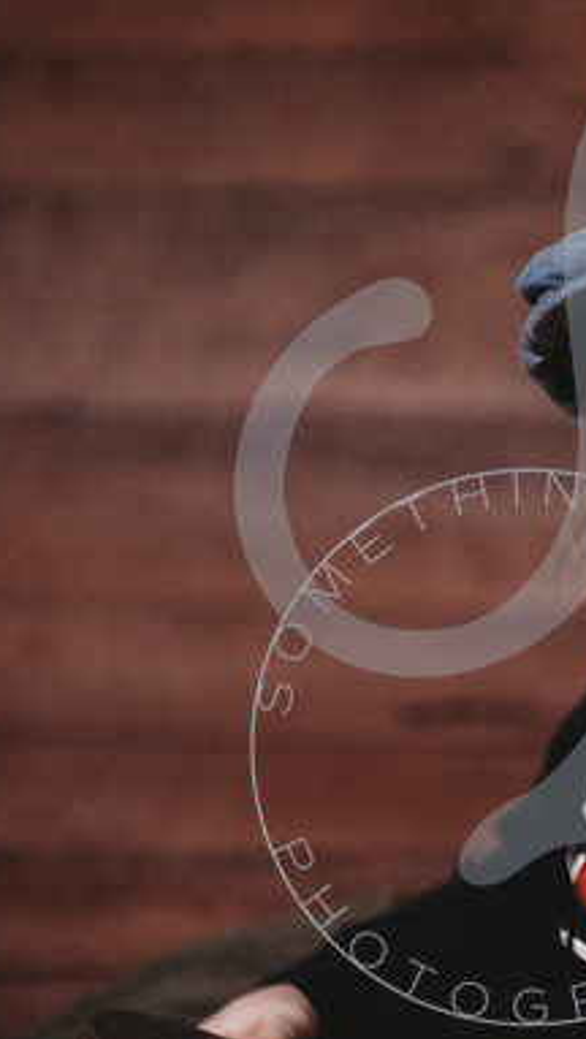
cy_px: 520
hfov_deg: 10.8
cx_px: 665
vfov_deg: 19.3
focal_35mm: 111
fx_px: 3060
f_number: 2.8
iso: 100
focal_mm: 70
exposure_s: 1/125
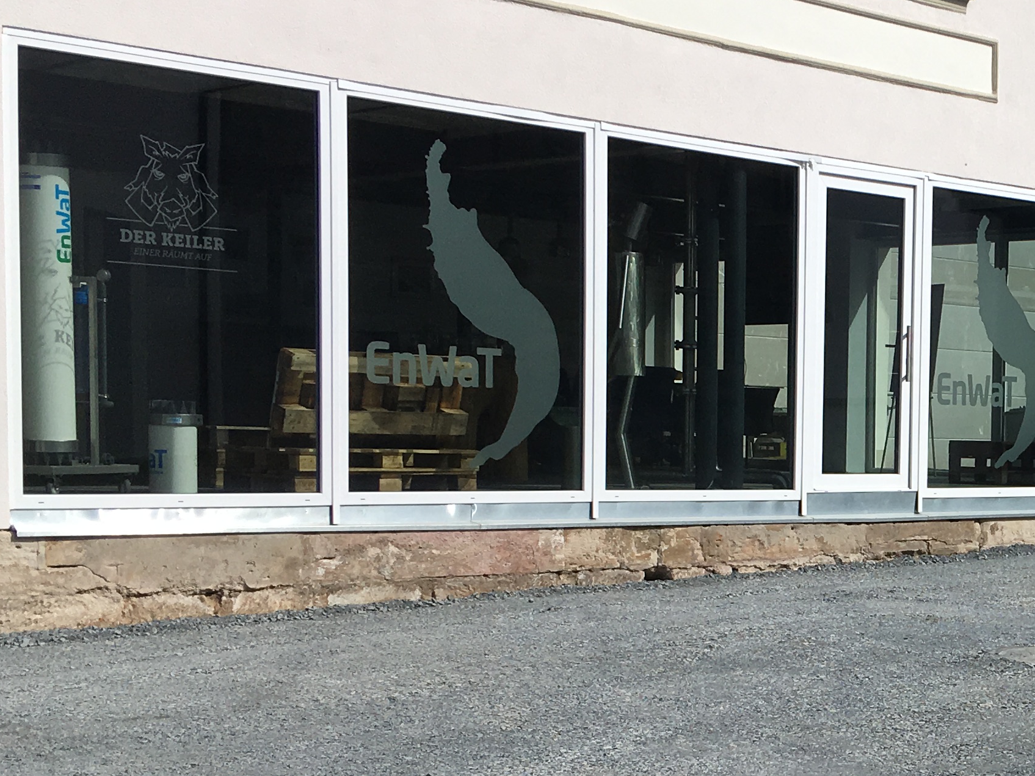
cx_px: 1069
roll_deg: -0.4
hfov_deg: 26.5
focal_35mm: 69
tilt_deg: -3.5
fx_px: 2063
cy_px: 564
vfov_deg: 21.2
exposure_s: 1/2747
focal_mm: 4.15
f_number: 2.2
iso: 25
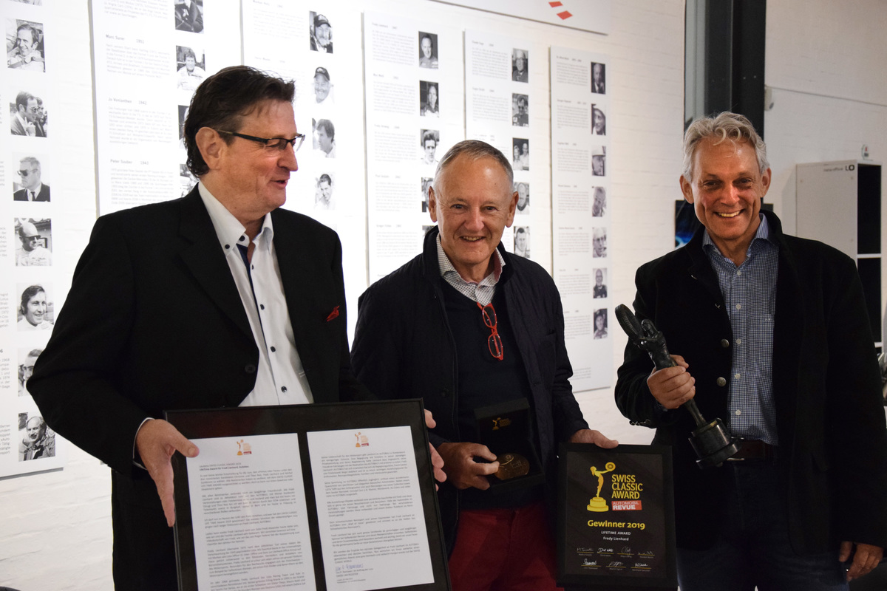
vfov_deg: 23.8
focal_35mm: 57
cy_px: 296
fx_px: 1404
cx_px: 444
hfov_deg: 35.1
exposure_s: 1/125
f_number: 4.5
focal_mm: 38
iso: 3200
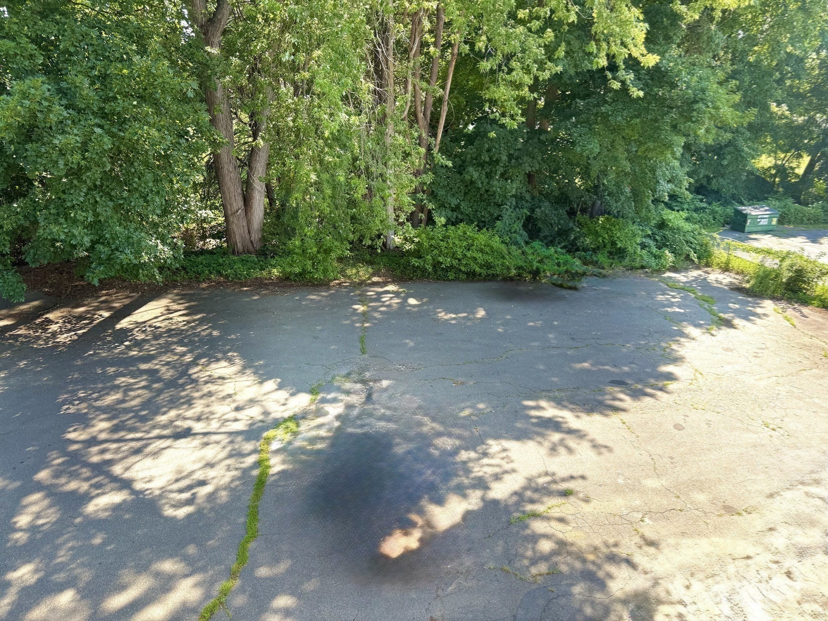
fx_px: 574
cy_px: 310
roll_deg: -1.5
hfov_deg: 71.6
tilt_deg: -21.9
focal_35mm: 24
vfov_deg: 56.8
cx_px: 414
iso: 80
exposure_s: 1/535
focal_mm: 6.76
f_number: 1.78
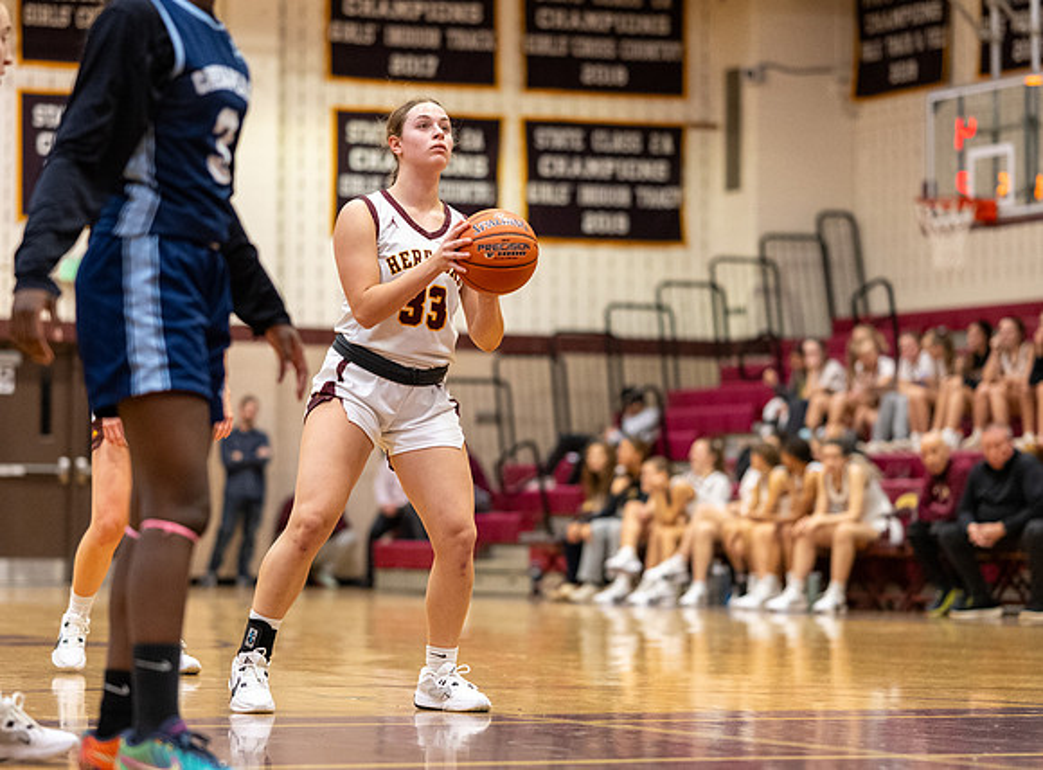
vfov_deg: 10.7
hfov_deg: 14.5
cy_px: 395
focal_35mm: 137
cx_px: 487
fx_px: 4112
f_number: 1.8
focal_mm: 85
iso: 2500
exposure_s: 1/1000
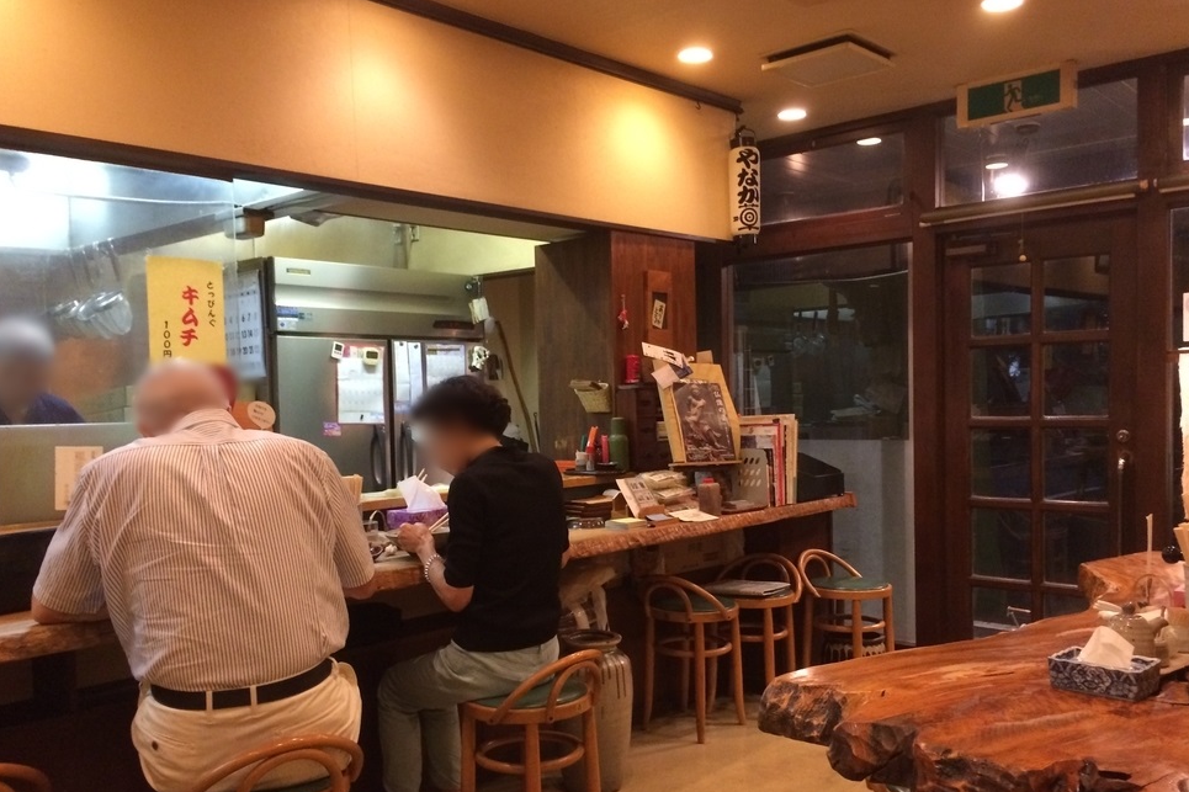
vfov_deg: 41.0
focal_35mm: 32
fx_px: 1057
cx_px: 606
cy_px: 453
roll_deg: +1.5
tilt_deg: -3.3
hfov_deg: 58.7
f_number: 2.2
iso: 320
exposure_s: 1/30
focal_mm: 4.15
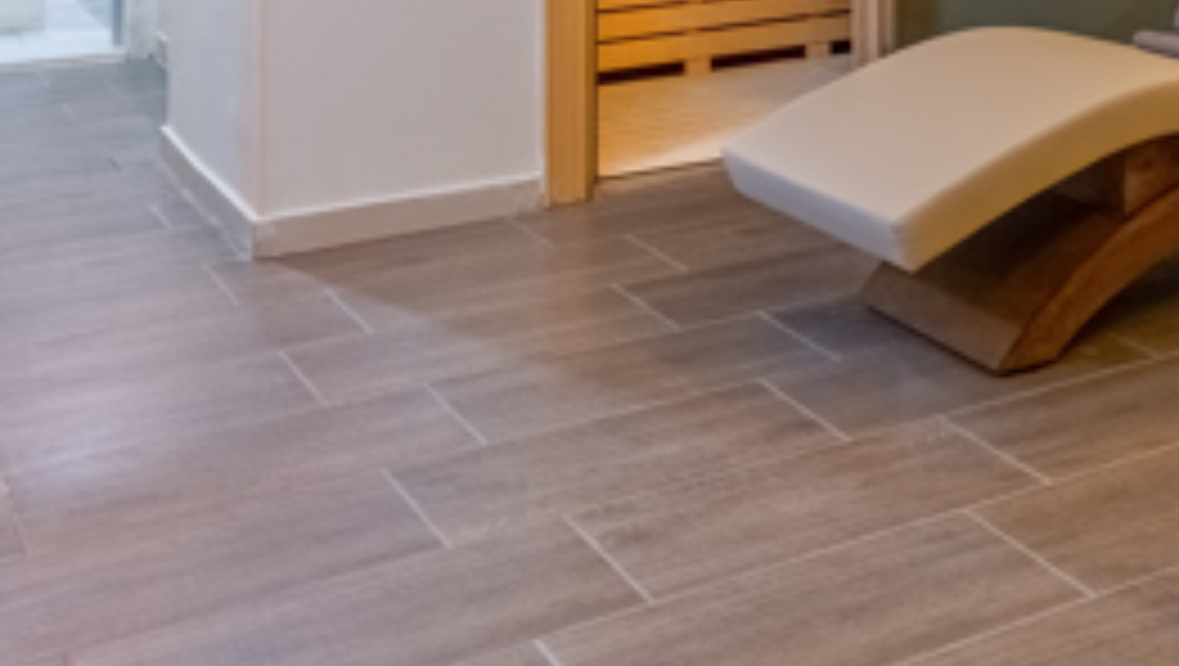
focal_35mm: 57
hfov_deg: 34.7
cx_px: 1040
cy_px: -227
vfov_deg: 19.3
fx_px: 1784
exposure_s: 1/5
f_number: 11
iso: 320
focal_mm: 17
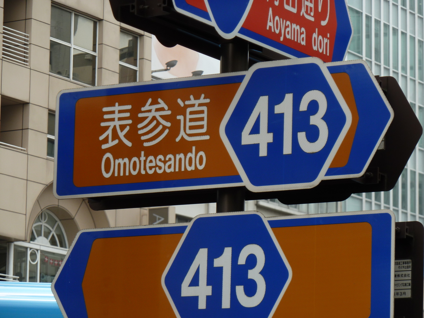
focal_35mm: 169
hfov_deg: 11.7
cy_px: 159
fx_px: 2070
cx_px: 212
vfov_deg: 8.8
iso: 80
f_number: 4.5
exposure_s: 1/250
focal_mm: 27.8
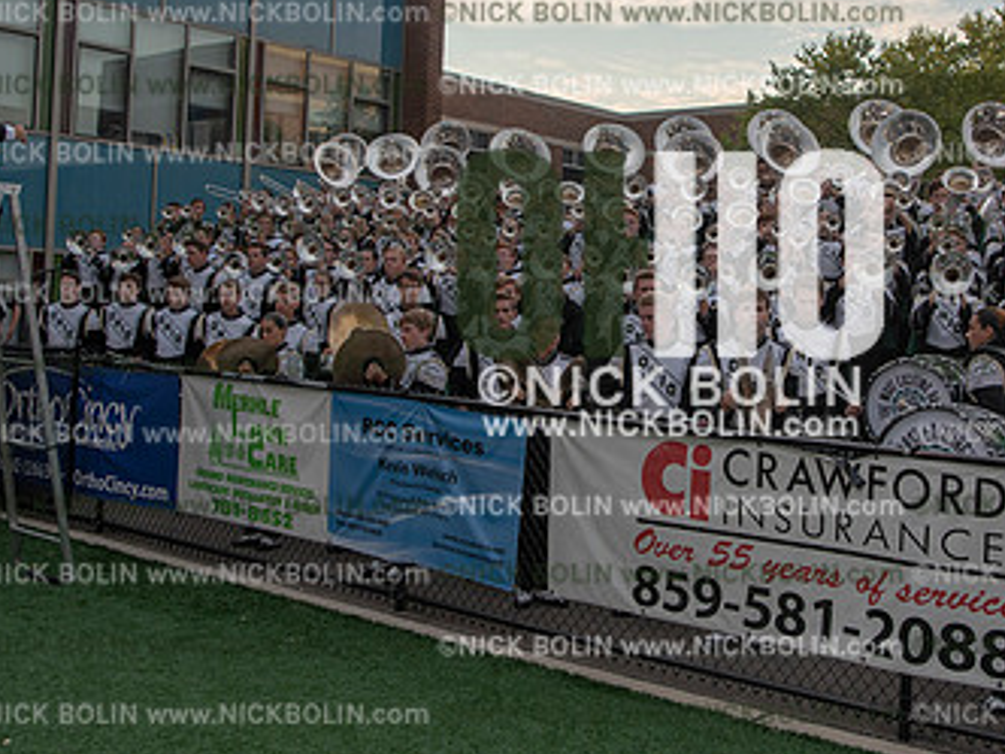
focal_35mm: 47
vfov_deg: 30.8
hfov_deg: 40.0
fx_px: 1365
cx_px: 669
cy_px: 295
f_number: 5
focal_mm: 28
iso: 200
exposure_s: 1/800
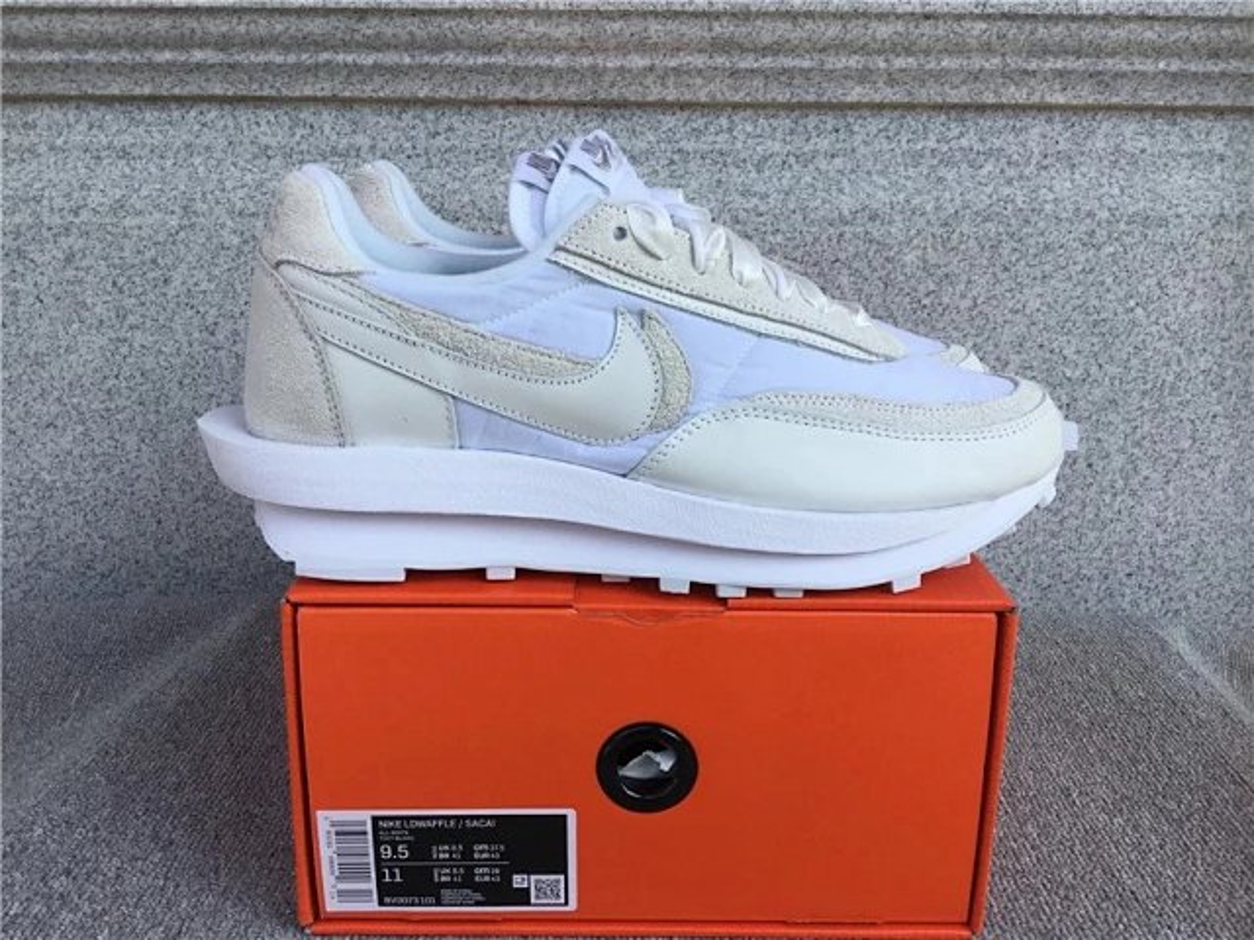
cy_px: 470
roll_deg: -0.1
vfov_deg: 45.4
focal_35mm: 31
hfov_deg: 58.4
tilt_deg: -15.1
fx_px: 1123
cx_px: 627
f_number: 2.4
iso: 25
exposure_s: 1/823
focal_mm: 3.3
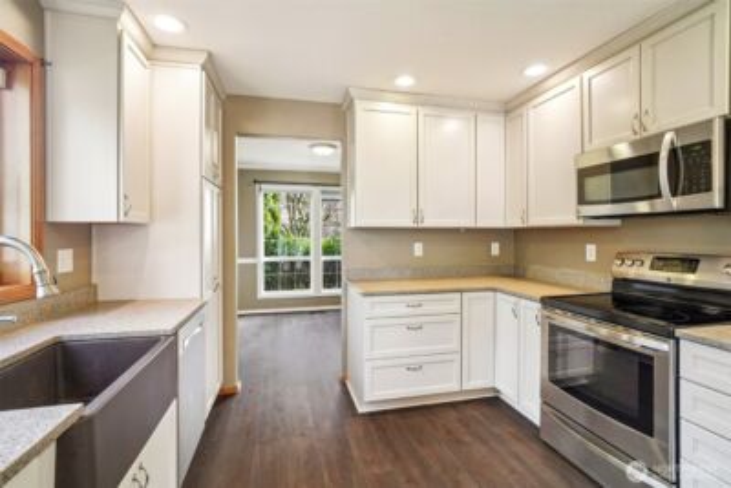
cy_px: 244
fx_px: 325
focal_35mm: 16
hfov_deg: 96.7
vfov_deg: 73.8
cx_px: 366
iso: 1600
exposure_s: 1/60
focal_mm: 16
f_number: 8
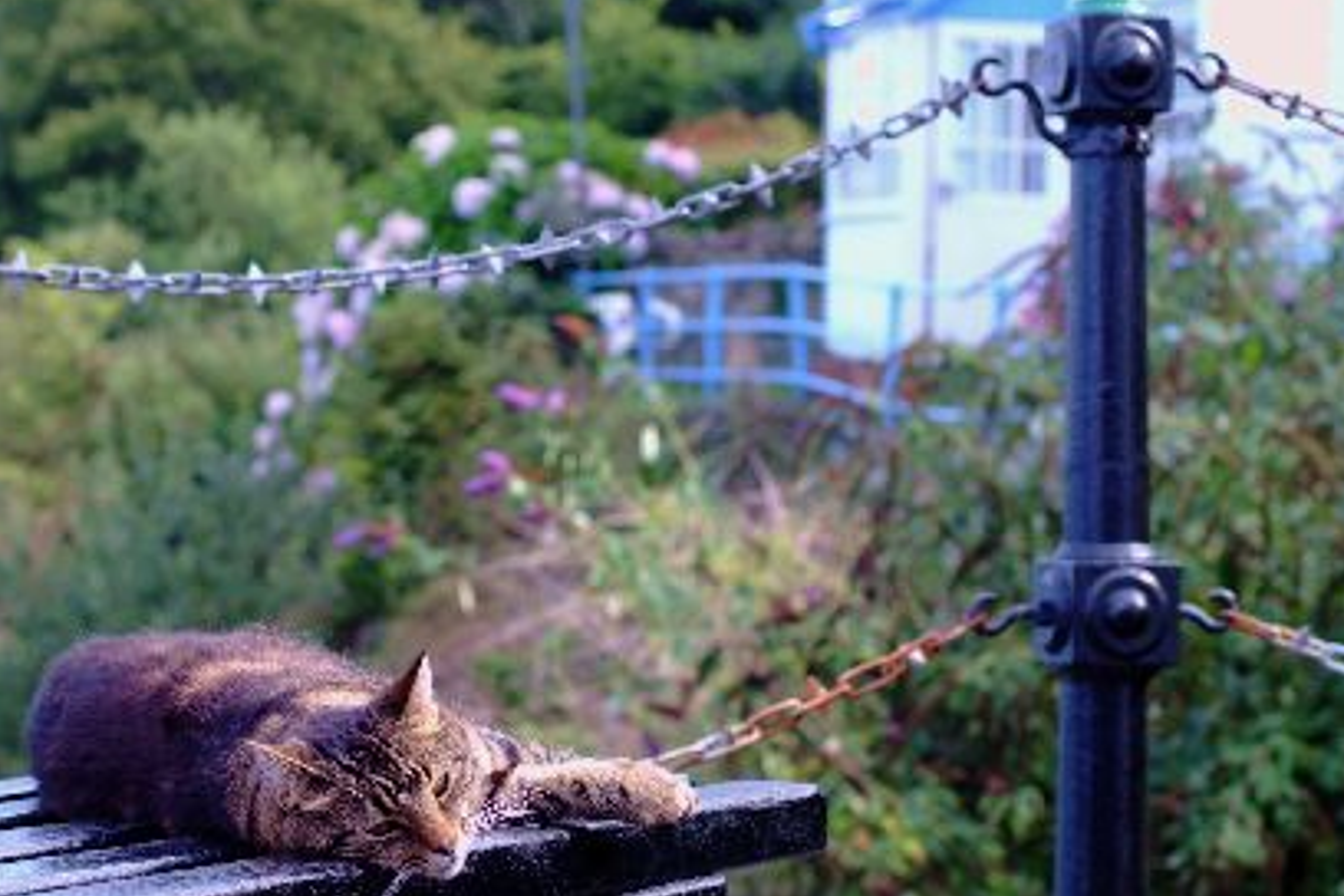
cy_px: 509
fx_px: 3472
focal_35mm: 93
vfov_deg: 14.7
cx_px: 534
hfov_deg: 21.9
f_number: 5
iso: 100
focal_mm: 50
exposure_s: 1/100
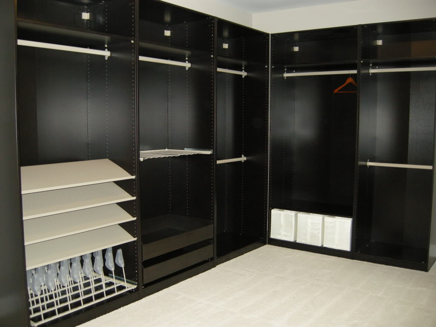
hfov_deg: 52.6
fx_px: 441
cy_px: 164
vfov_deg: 40.7
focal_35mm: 35
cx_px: 218
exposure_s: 1/60
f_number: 2.7
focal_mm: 7.5
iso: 258
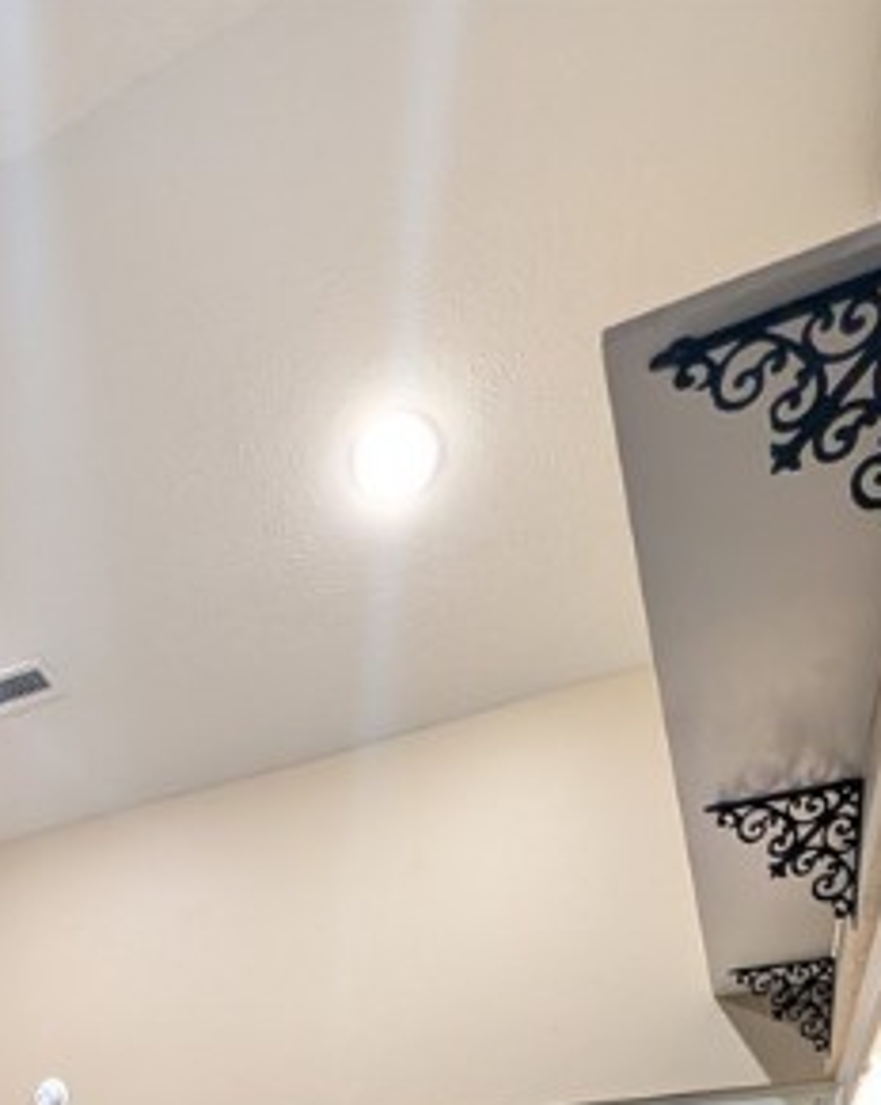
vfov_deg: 36.4
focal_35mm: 31
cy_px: 1447
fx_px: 1013
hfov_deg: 44.6
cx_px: 167
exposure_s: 1/24
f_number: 1.7
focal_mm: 2.02
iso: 137
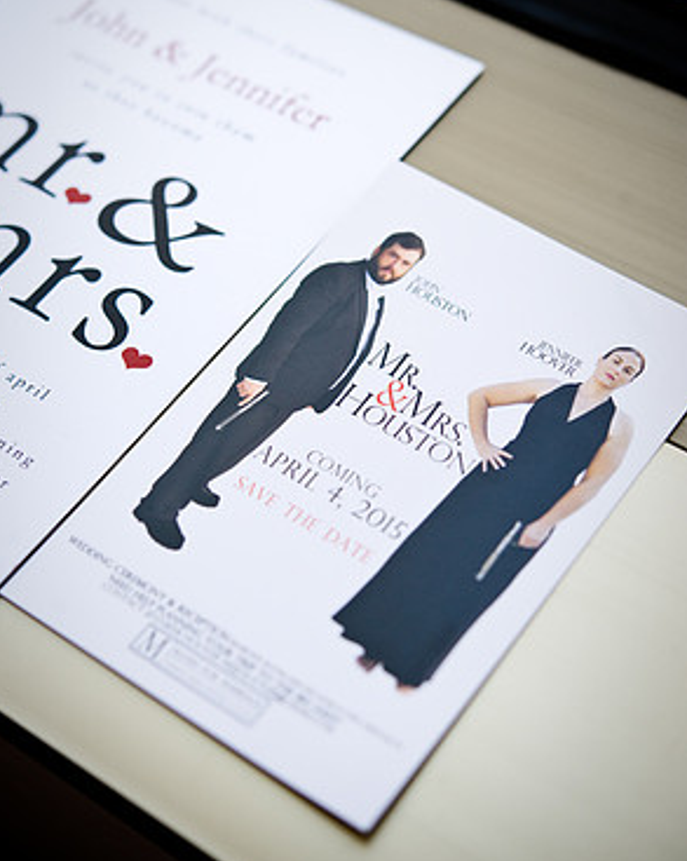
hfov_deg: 22.1
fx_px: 1756
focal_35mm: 69
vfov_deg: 27.5
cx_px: 341
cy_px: 389
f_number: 4
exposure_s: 1/160
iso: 640
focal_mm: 60
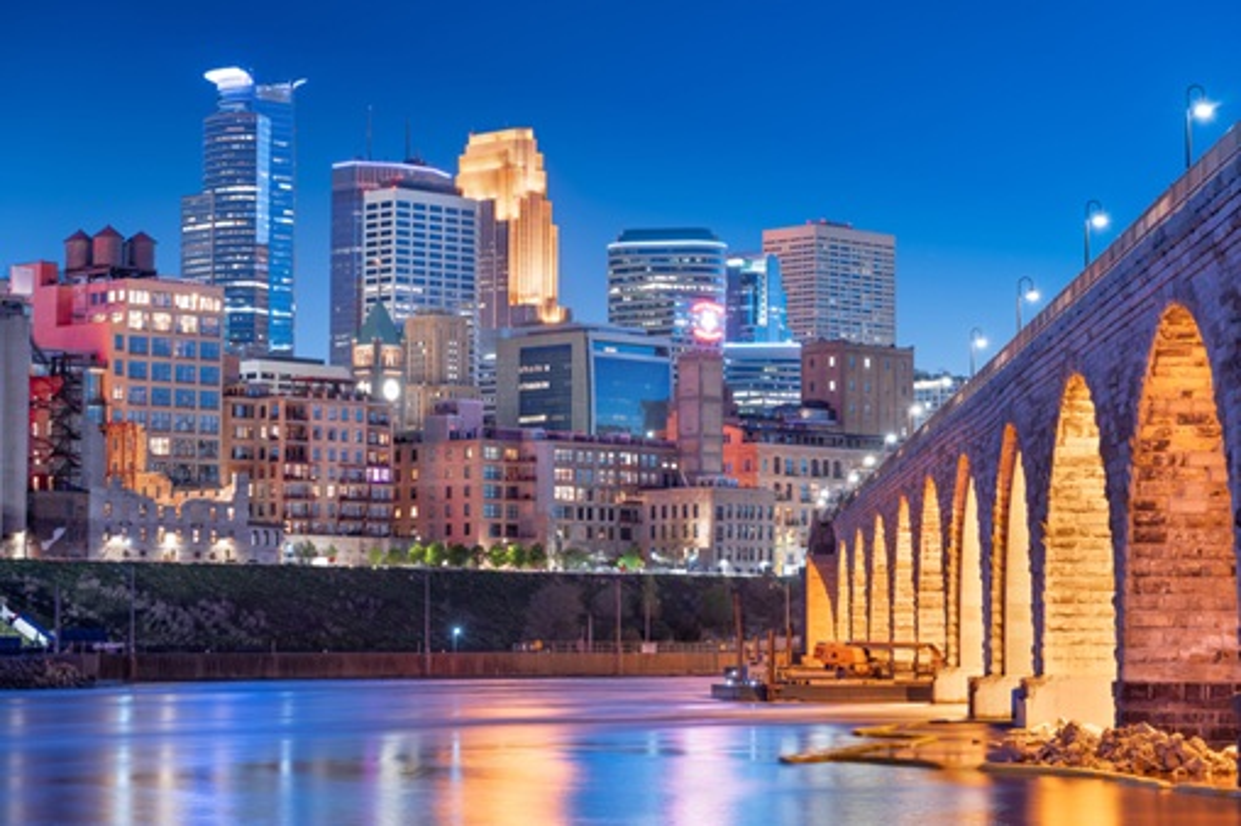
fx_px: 3100
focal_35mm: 90
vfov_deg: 15.2
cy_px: 413
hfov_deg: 22.6
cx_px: 620
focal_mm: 90
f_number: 6.3
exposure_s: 30
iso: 100
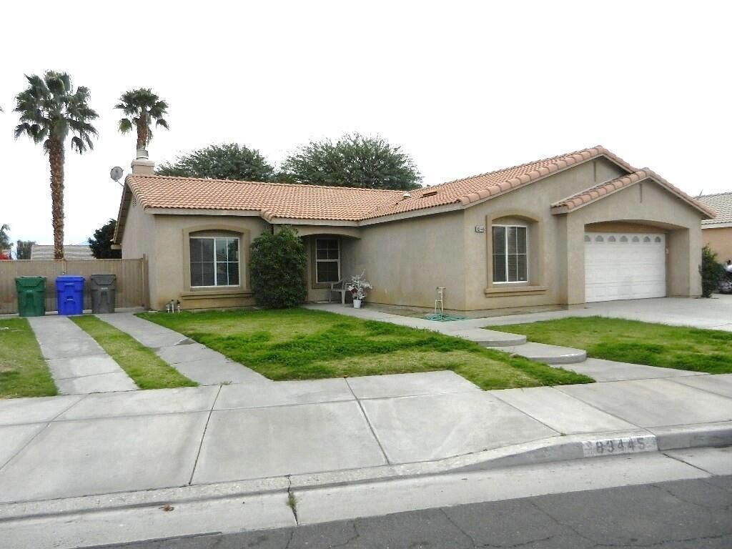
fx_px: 529
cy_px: 274
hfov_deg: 69.4
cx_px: 366
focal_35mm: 25
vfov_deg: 54.9
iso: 160
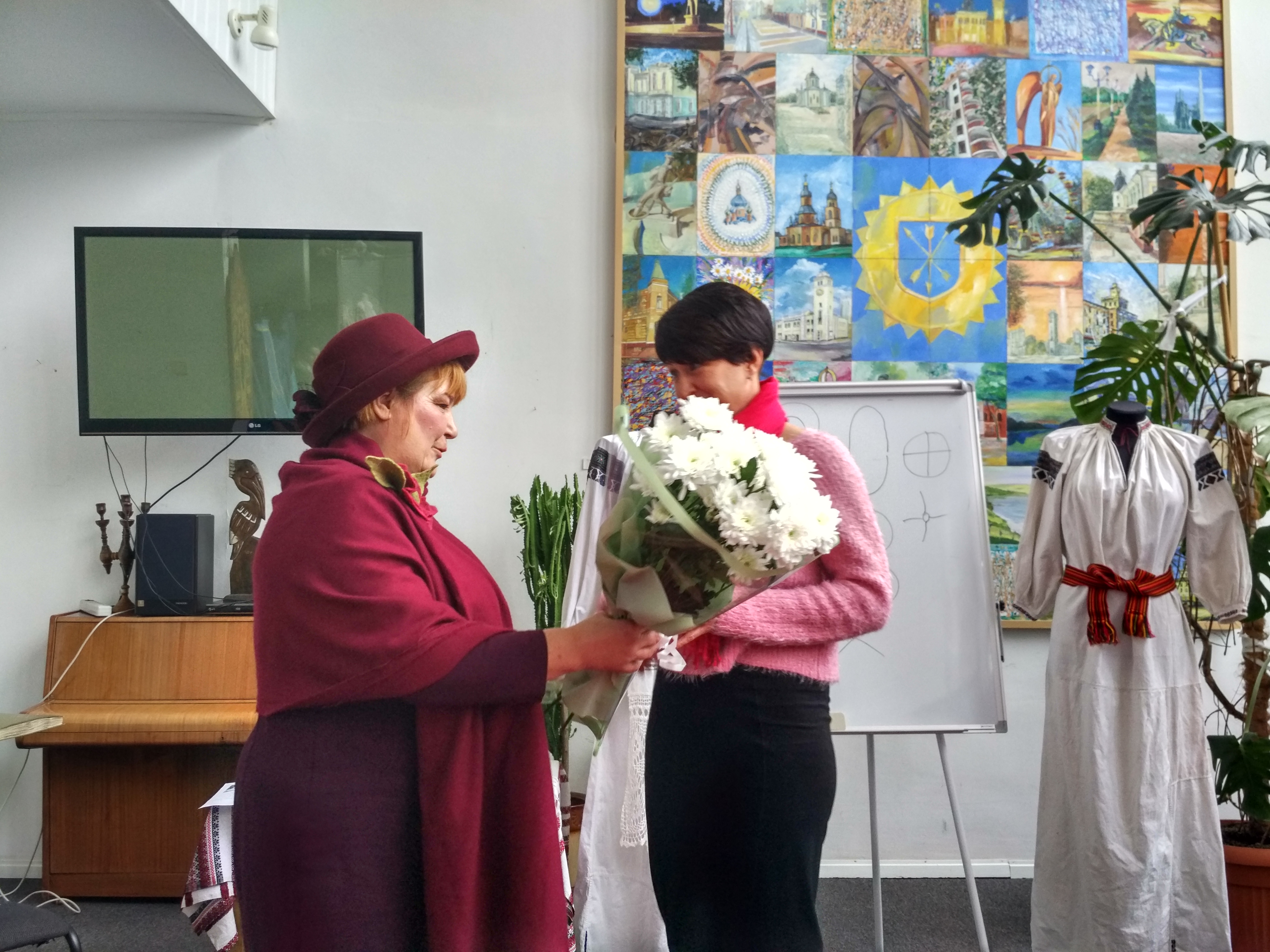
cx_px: 635
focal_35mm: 30
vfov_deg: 46.8
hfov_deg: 60.0
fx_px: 1101
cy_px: 476
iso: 368
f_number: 2
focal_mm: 4.12
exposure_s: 1/50
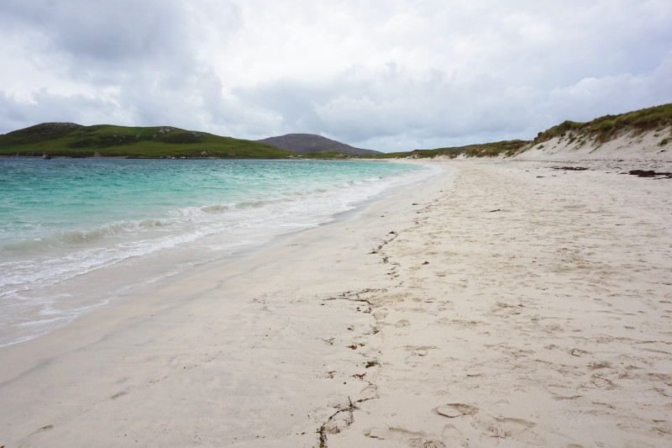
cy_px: 224
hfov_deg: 73.8
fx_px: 448
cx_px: 336
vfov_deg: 53.1
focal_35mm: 24
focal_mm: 16
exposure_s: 1/80
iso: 100
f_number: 13
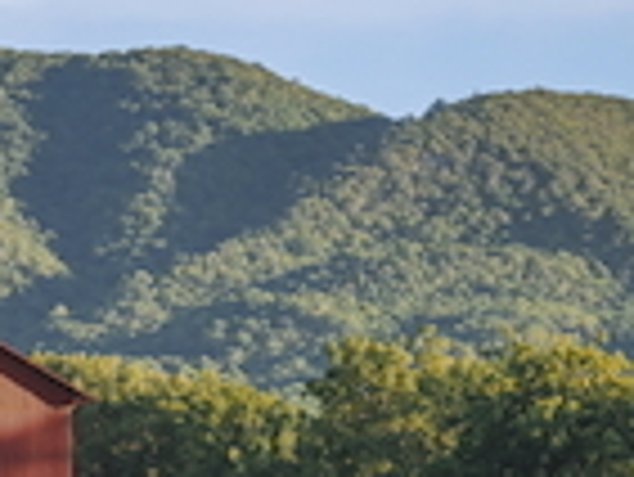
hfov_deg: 6.3
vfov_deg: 4.8
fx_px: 5664
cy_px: 200
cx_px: -297
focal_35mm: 309
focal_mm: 70
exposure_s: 1/640
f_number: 6.3
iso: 400
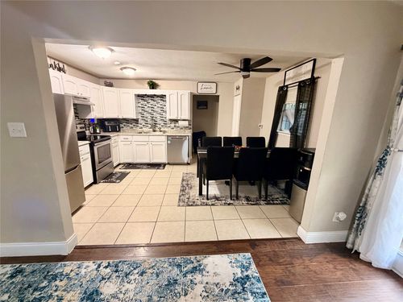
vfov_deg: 85.7
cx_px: 202
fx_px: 163
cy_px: 151
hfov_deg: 102.1
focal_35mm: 14
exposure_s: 1/60
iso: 400
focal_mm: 2.22
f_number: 2.2
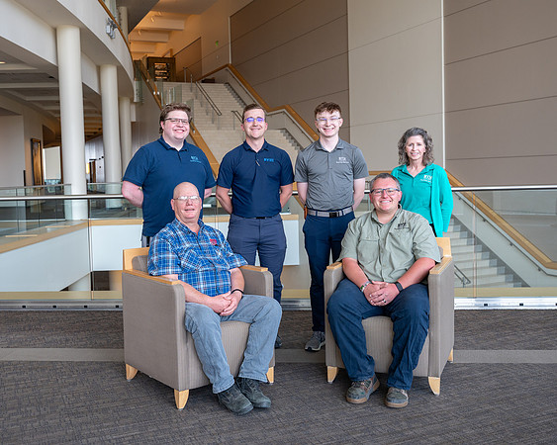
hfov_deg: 48.6
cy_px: 203
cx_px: 265
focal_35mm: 37
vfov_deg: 39.7
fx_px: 616
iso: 250
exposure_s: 1/125
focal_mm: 29.5
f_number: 4
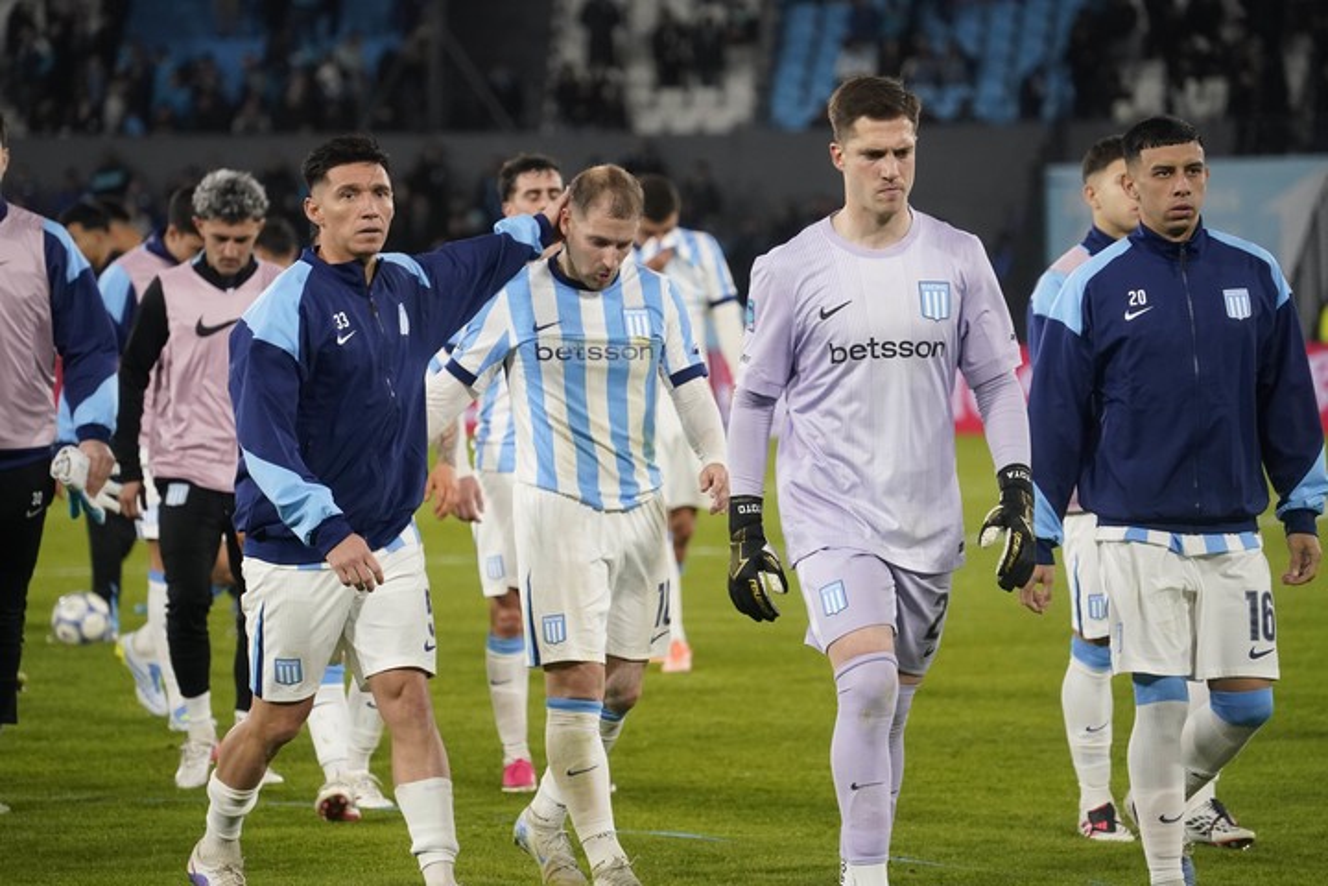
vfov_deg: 6.4
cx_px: 664
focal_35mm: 215
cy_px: 443
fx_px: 7930
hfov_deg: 9.6
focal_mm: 215
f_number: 5.6
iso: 5000
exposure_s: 1/1250
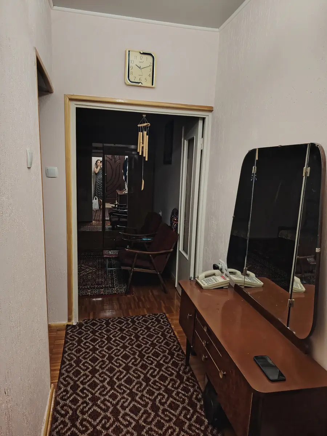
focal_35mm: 24
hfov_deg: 56.8
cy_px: 218
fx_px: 302
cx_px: 164
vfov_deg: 71.6
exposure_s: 1/25
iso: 1138
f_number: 1.75
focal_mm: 5.25
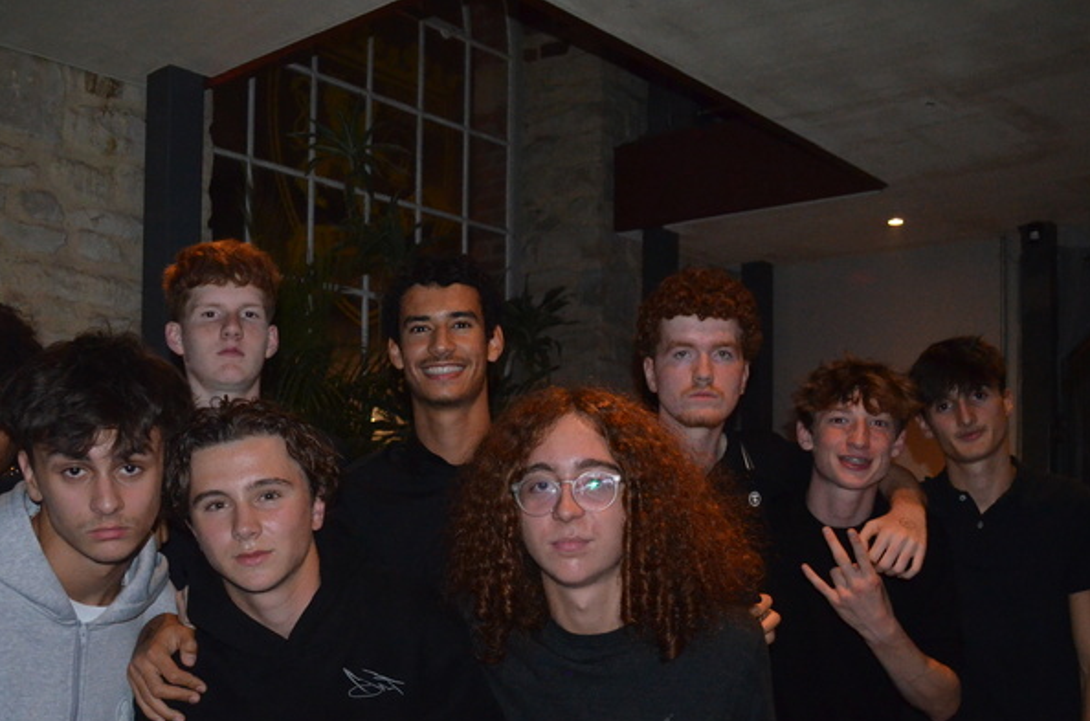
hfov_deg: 53.1
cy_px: 479
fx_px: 1087
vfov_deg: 36.3
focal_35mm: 36
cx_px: 477
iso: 3200
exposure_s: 1/60
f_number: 3.5
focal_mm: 18
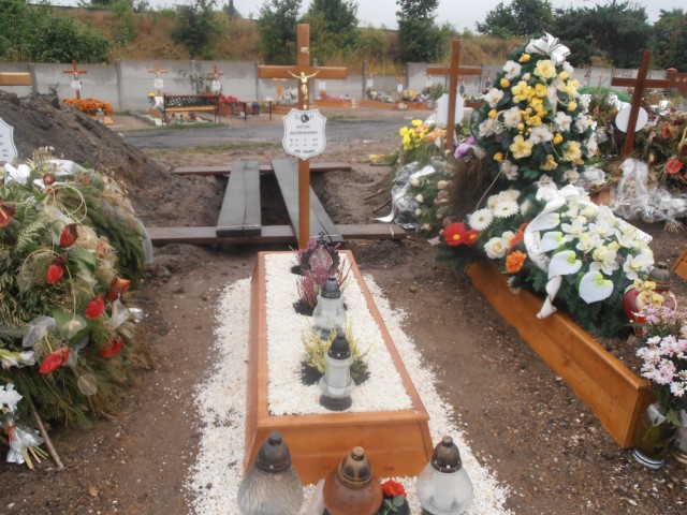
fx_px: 595
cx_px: 344
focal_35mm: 30
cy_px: 258
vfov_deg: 46.8
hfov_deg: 60.0
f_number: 3.5
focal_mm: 5.25
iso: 80
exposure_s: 1/400
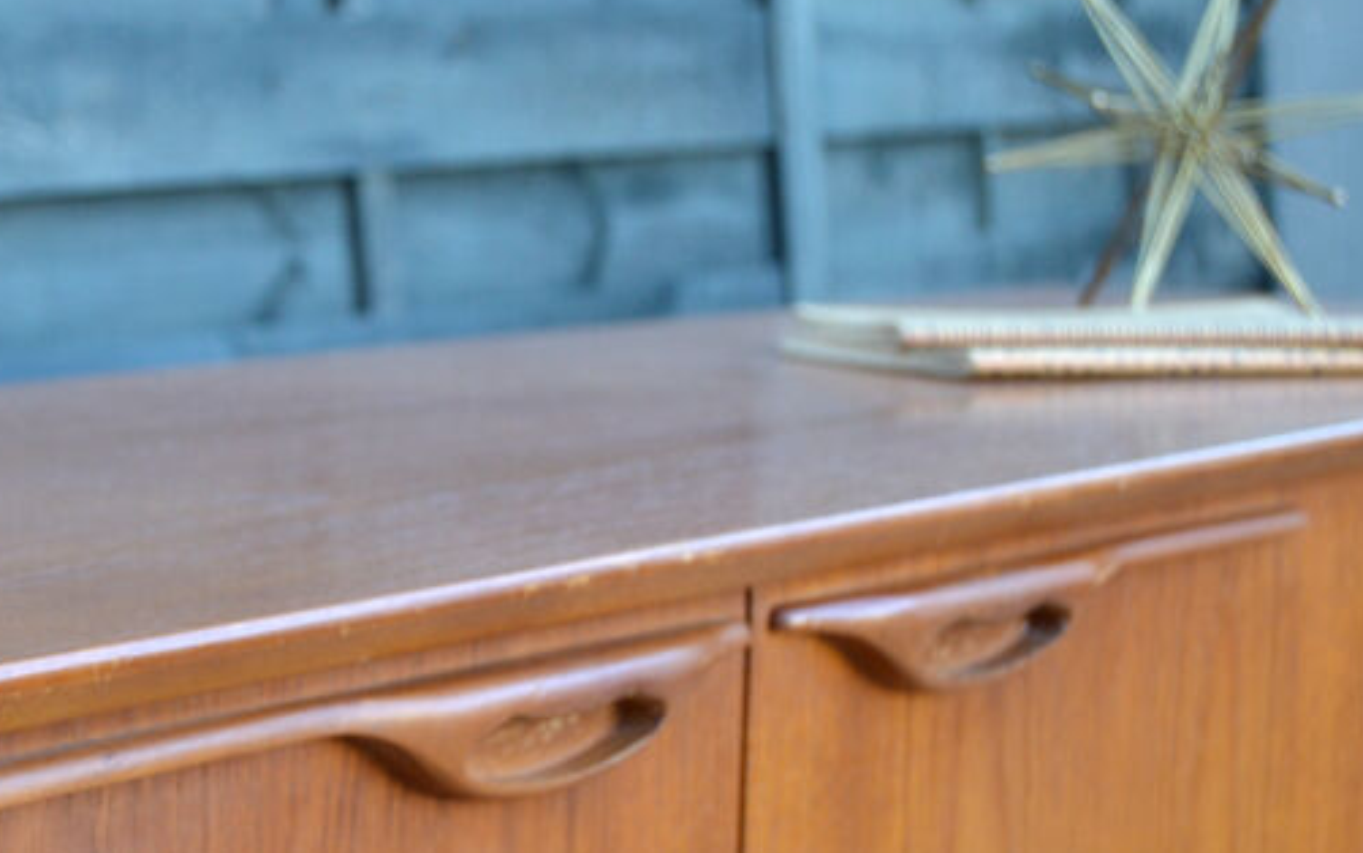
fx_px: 5090
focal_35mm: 137
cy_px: 619
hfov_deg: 15.1
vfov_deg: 9.6
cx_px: 182
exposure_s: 1/80
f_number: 5.6
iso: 400
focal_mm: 50
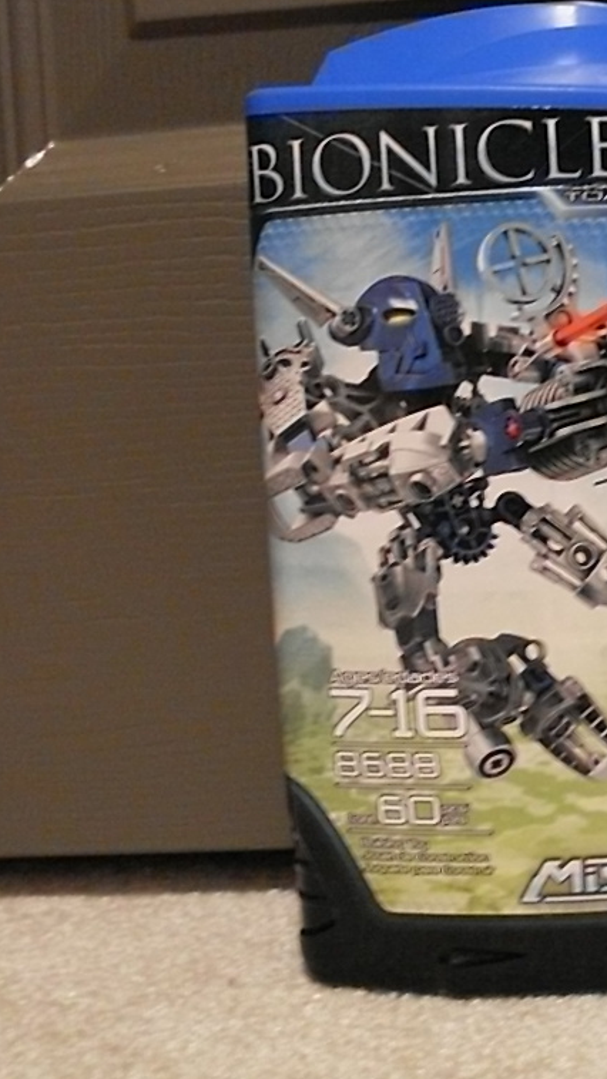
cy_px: 540
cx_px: 543
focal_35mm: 56
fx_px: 1602
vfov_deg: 37.2
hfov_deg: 21.0
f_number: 2.8
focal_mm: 6.3
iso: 400
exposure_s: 1/10
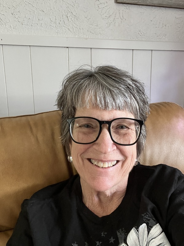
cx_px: 92
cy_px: 123
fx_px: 213
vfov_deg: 60.0
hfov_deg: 46.8
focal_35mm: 30
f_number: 2.2
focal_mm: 2.71
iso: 320
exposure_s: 1/40
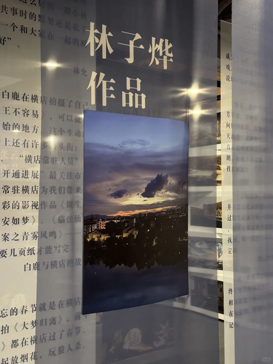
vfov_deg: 39.7
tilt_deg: +2.3
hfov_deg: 30.3
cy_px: 182
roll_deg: +0.4
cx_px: 136
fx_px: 505
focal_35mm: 48
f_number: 1.78
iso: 500
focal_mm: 6.76
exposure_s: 1/33
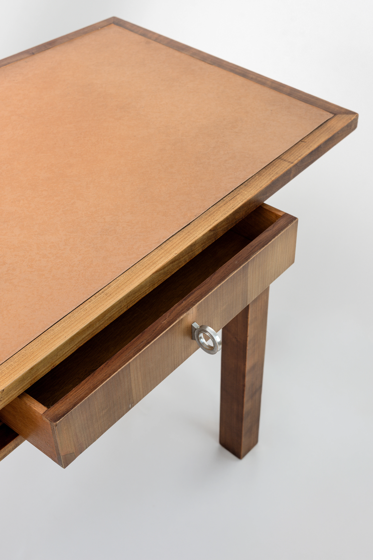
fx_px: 777
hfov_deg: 27.0
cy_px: 280
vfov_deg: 39.6
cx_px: 186
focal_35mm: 50
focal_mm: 50
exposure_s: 1/80
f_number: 8
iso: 250
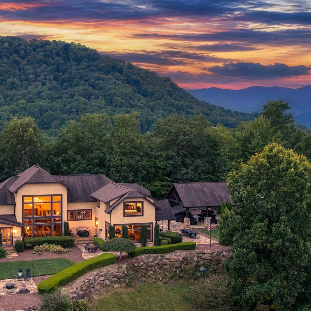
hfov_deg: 33.5
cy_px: 152
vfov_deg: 34.0
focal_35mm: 50
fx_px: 508
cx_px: 87
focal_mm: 14.45
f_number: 2.8
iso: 250
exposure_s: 1/15
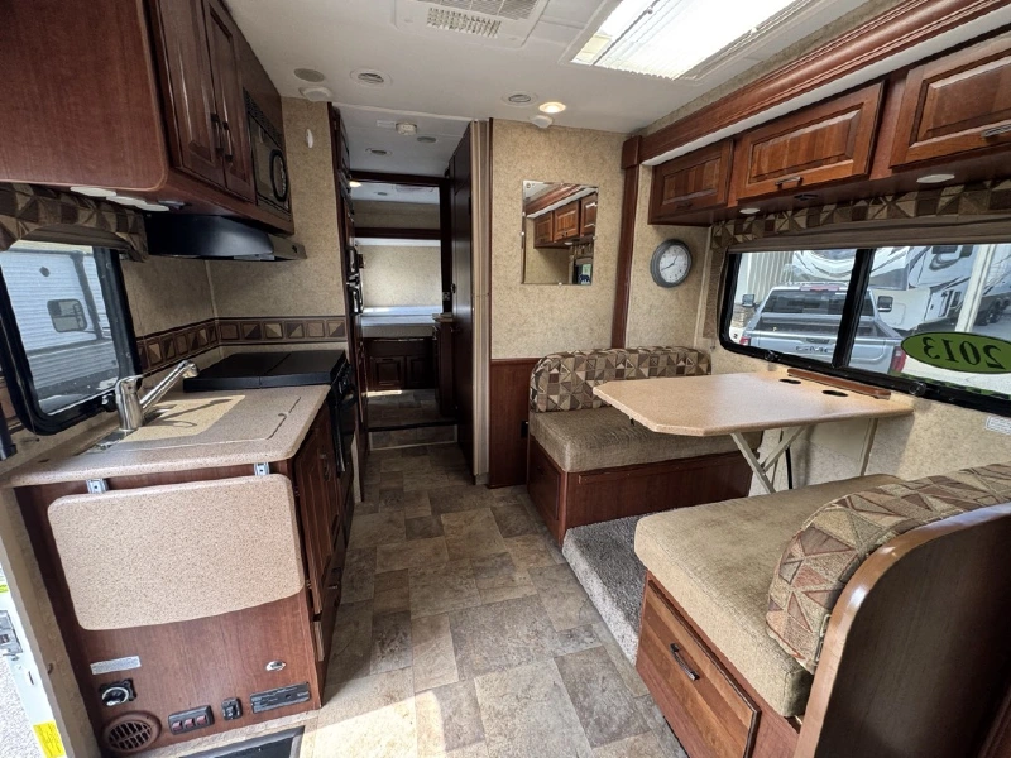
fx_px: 409
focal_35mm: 14
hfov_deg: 102.1
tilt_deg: -15.5
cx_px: 506
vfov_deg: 85.7
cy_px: 379
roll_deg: +2.0
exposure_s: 1/99
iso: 125
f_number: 2.2
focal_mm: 2.22
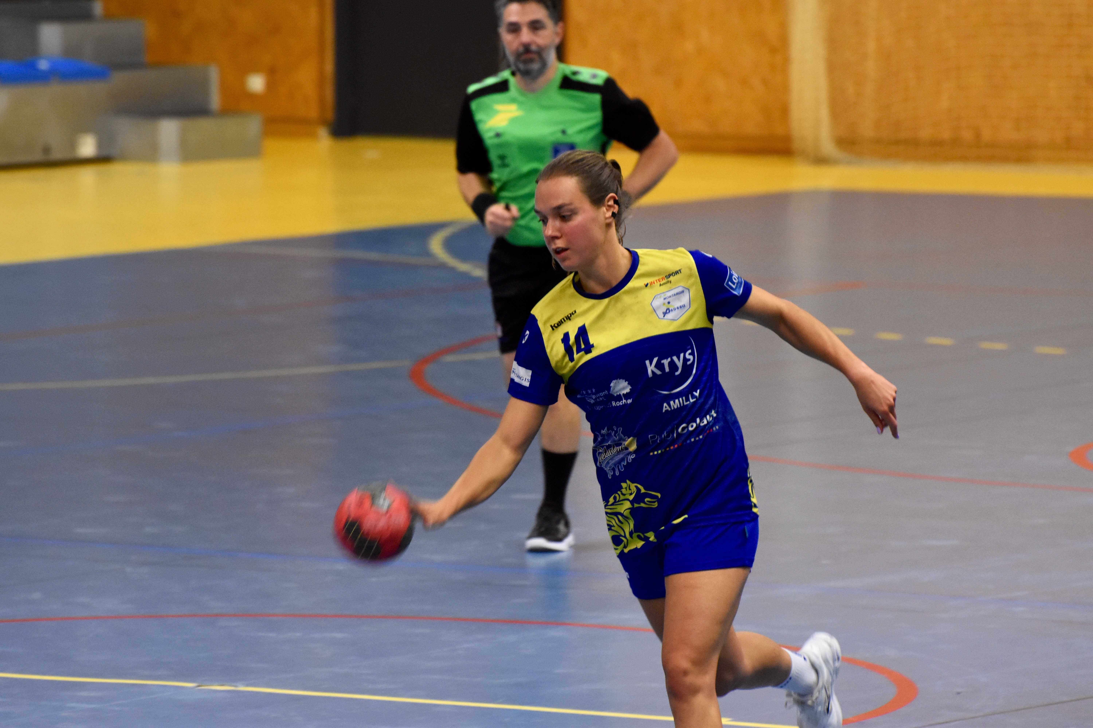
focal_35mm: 315
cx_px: 546
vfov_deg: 4.4
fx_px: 9563
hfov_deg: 6.5
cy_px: 364
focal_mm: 210
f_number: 5.3
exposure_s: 1/200
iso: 3200
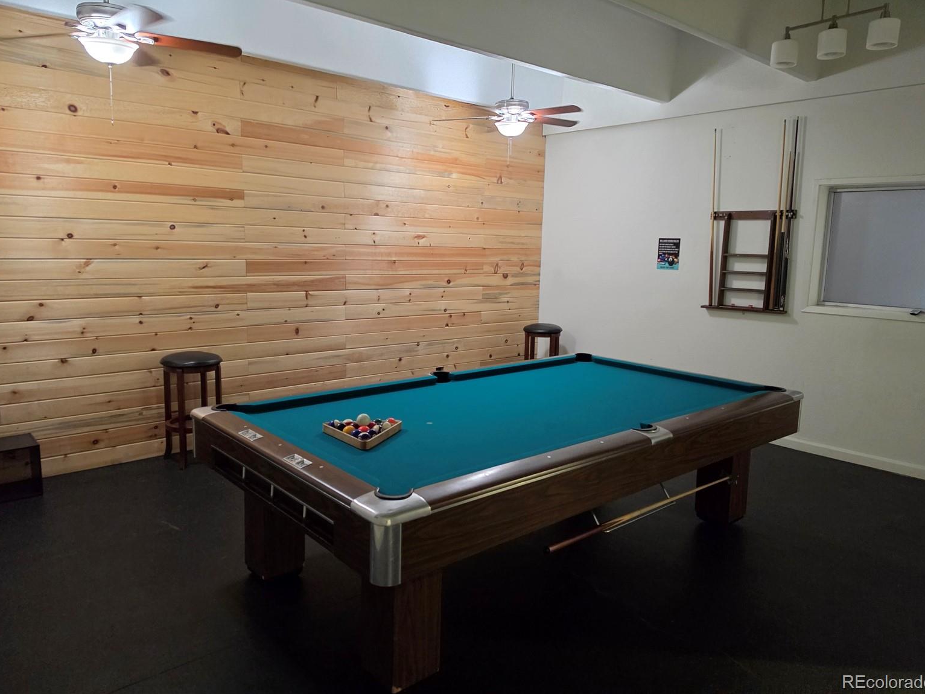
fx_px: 641
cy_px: 333
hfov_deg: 71.6
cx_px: 457
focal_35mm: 24
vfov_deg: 56.8
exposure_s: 1/120
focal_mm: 6.5
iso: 800
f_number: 1.4
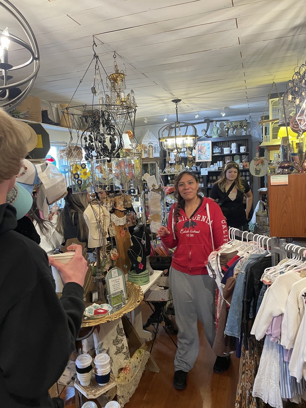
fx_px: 306
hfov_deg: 53.1
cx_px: 153
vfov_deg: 67.3
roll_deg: +4.2
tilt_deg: -0.6
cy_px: 204
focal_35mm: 26
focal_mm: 4.2
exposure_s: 1/60
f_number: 1.6
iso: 200
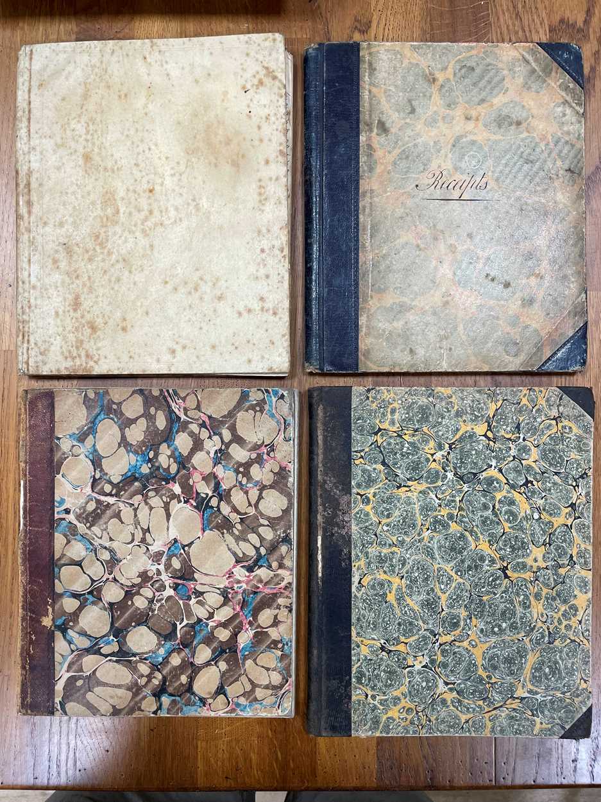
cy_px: 401
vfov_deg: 67.3
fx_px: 602
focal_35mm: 26
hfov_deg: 53.0
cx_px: 300
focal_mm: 4.2
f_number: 1.6
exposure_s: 1/100
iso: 80
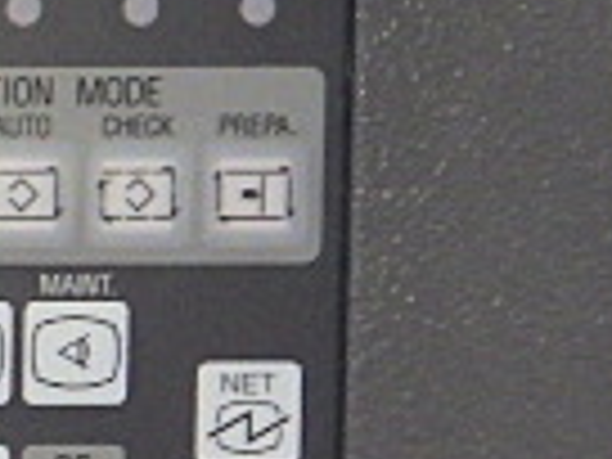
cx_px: -698
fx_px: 2334
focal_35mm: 132
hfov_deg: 12.7
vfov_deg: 10.9
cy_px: 648
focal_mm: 5
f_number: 3.5
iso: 1000
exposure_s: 1/45
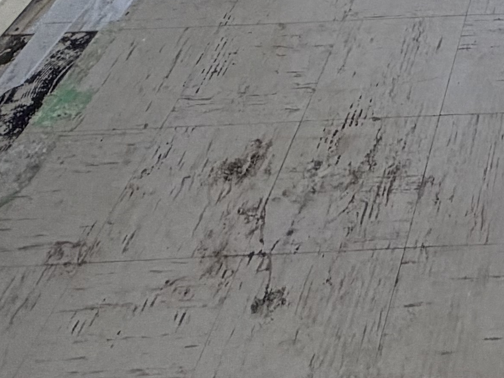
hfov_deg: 24.2
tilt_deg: -9.0
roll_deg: +1.6
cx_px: 692
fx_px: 990
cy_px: -531
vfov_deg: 14.3
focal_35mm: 68
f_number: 2.2
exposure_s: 1/121
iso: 125
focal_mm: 2.22
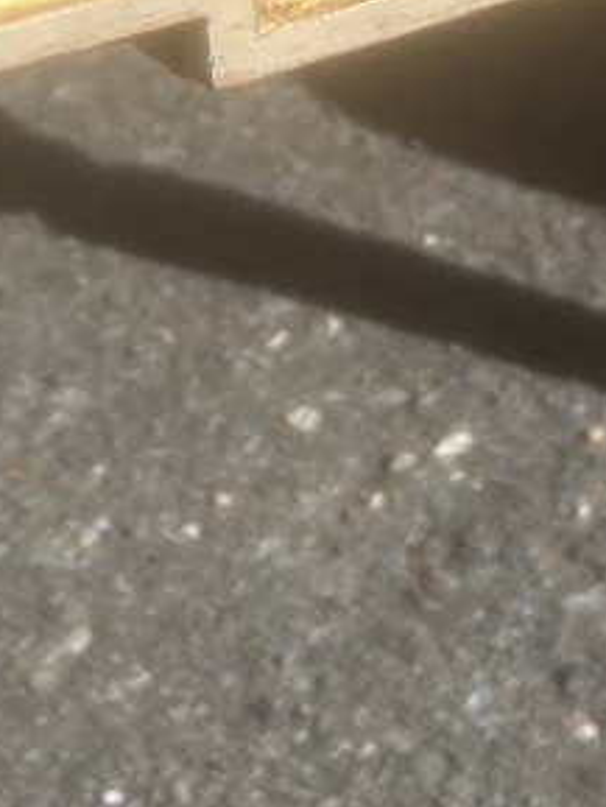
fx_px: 2519
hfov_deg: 13.7
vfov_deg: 16.4
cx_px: 433
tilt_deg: -15.7
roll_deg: -0.8
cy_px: -436
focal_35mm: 108
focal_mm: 5.7
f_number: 1.5
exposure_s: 1/4115
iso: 50
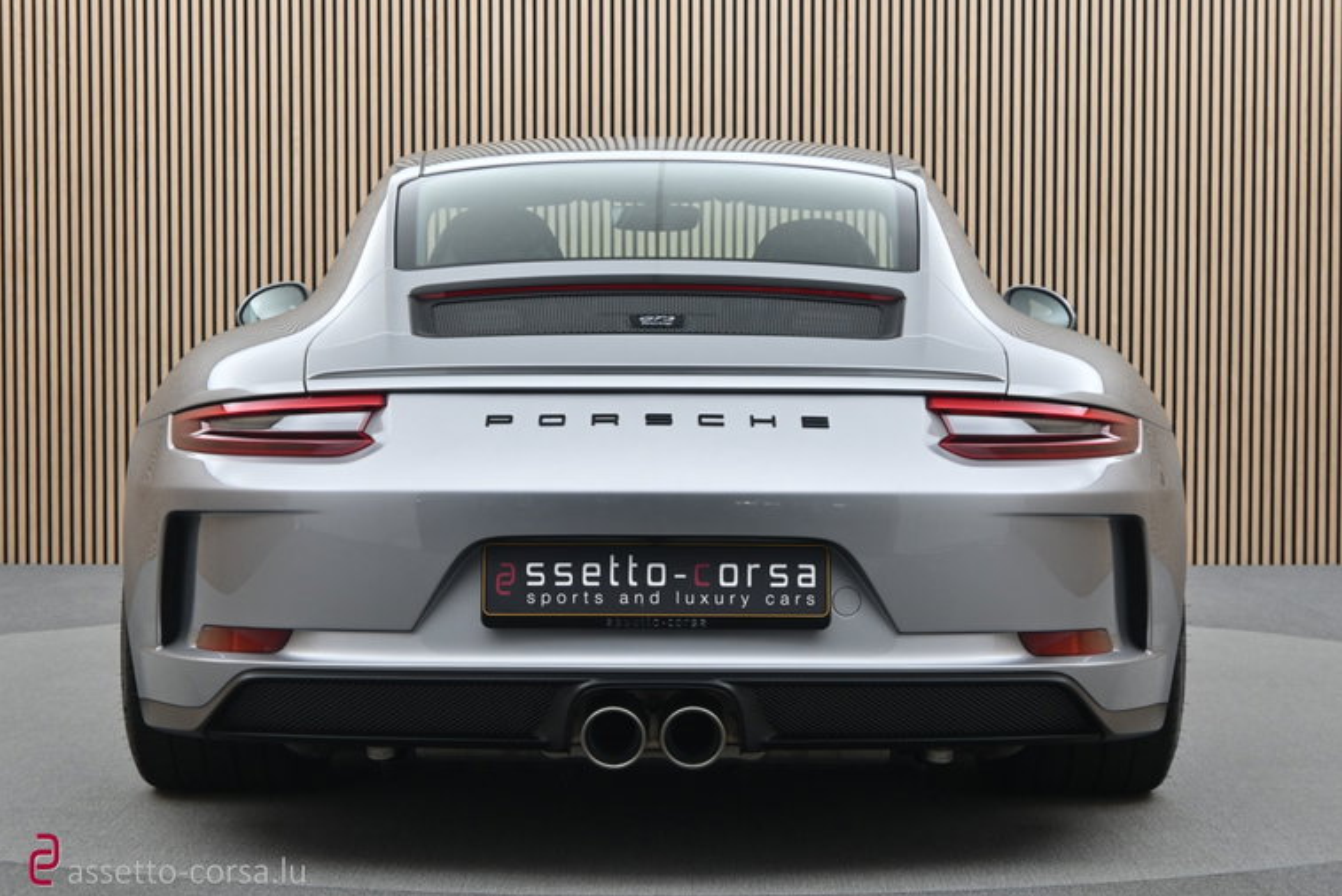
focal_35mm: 76
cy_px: 447
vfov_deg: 18.0
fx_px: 2833
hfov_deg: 26.6
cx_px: 666
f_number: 6.3
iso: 1250
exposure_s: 1/40
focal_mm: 50
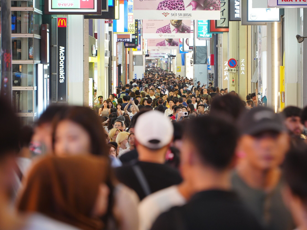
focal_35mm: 217
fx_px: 1925
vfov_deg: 6.8
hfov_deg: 9.1
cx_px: 168
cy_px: 115
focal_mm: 200
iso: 1000
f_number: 5.6
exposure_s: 1/30
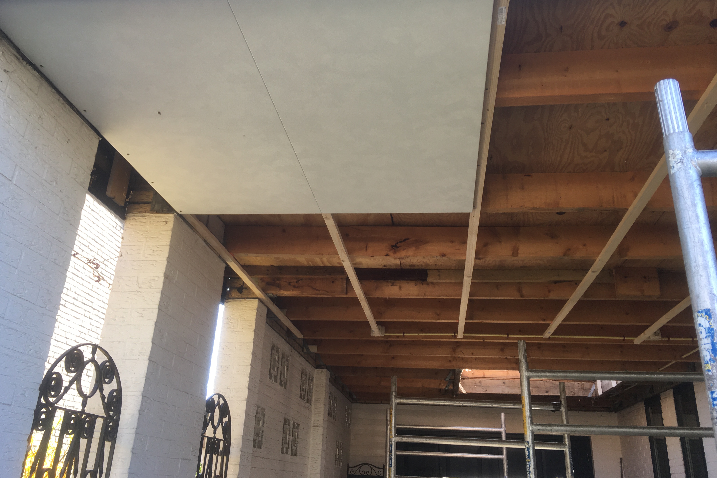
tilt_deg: +23.1
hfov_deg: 60.3
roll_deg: -2.2
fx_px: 617
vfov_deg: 42.3
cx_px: 361
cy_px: 211
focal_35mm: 31
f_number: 2.2
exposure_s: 1/100
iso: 25
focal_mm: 4.15
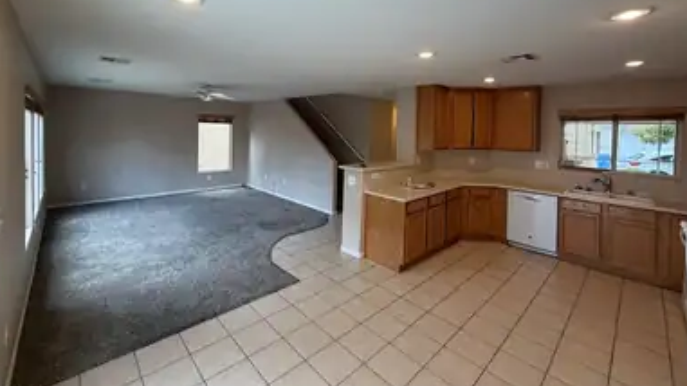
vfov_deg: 65.6
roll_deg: -0.9
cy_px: 135
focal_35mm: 16
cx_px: 335
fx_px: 291
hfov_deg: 99.4
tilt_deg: -0.9
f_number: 2.2
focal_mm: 2.22
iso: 160
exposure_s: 1/120
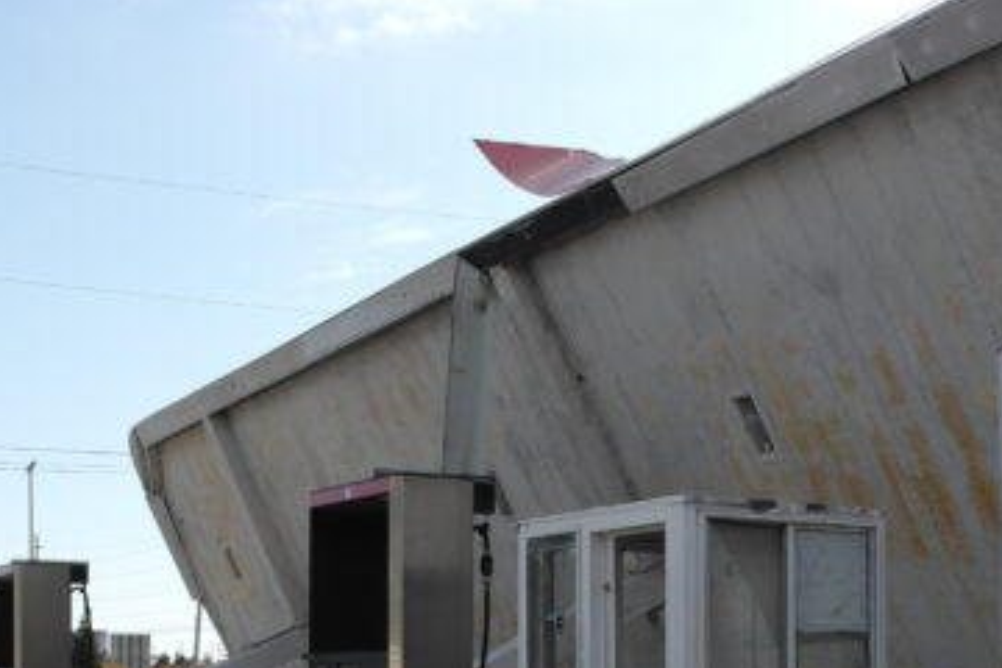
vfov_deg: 20.6
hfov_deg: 31.4
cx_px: 562
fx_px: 1781
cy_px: 662
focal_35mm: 64
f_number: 6.3
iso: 100
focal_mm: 20
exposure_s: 1/320
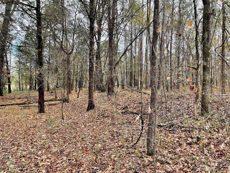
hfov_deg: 69.4
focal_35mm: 25
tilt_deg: +1.0
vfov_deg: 54.9
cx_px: 115
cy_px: 86
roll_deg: -0.4
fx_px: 166
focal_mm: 5.1
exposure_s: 1/121
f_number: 1.6
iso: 50
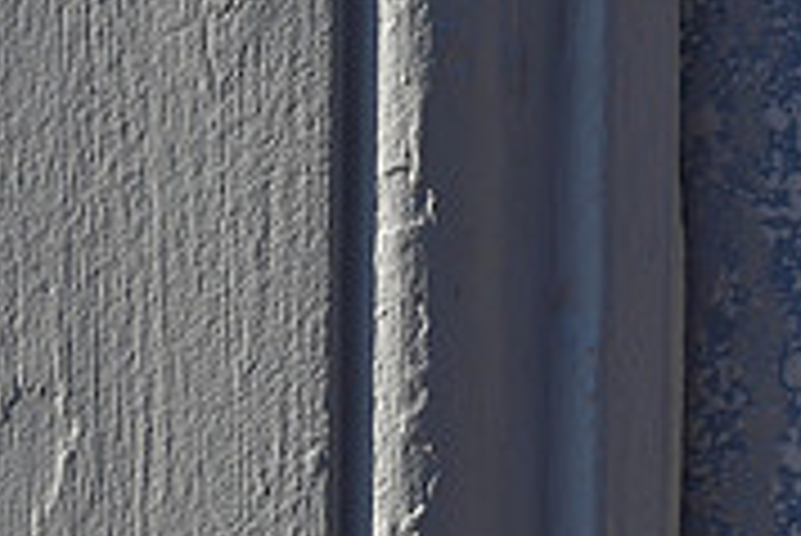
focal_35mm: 215
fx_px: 4788
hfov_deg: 9.6
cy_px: 282
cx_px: 436
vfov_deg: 6.4
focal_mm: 44
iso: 200
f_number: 11
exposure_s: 1/320
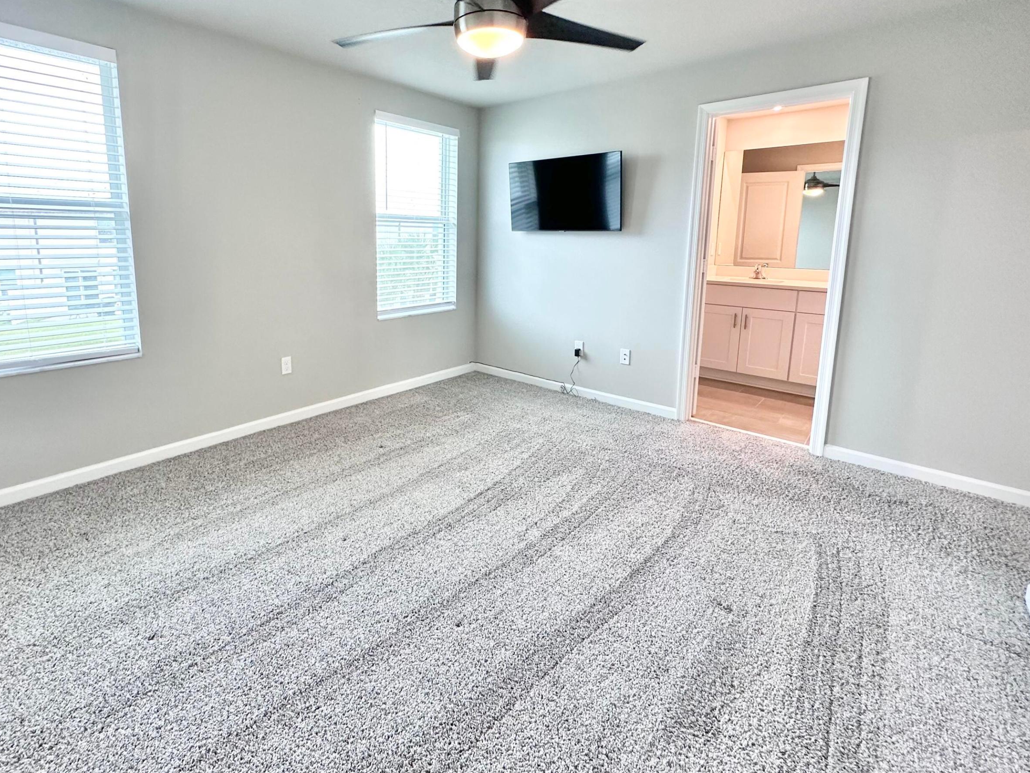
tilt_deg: -8.4
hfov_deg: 90.6
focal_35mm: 17
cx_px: 452
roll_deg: -0.5
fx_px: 506
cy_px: 312
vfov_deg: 74.0
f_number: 2.2
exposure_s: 1/120
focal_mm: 2.22
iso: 160
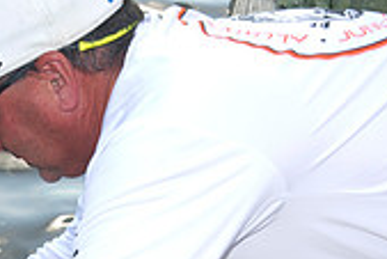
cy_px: 252
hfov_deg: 13.2
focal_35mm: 154
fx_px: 1657
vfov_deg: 8.9
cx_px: 21
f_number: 6.3
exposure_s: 1/200
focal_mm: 45
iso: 125
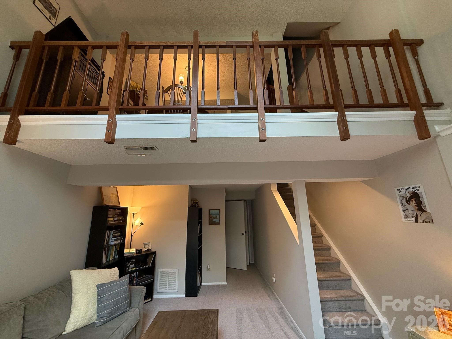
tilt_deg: +14.1
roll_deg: +0.8
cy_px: 170
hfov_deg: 102.1
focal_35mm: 14
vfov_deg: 85.7
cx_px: 226
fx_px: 183
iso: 320
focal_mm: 2.22
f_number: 2.2
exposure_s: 1/120
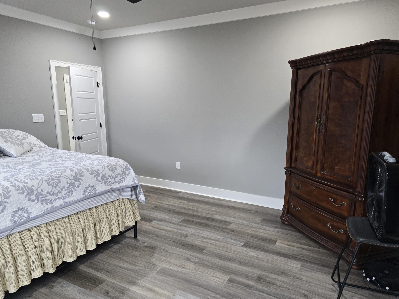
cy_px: 151
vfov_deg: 56.8
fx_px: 277
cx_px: 203
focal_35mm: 24
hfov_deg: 71.6
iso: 640
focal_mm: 6.3
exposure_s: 1/120
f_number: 1.7
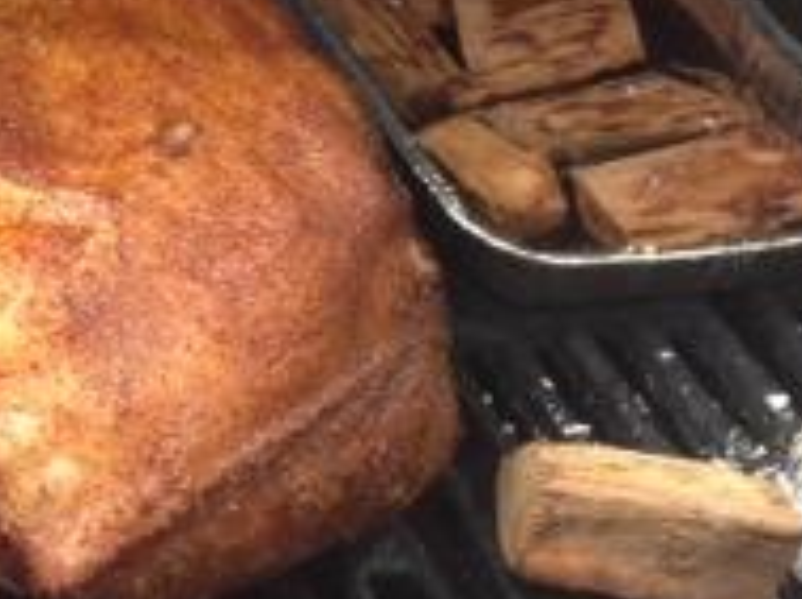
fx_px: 2590
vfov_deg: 13.0
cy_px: 34
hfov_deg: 16.5
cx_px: -289
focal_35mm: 112
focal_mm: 4.12
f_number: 2.4
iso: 100
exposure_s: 1/120
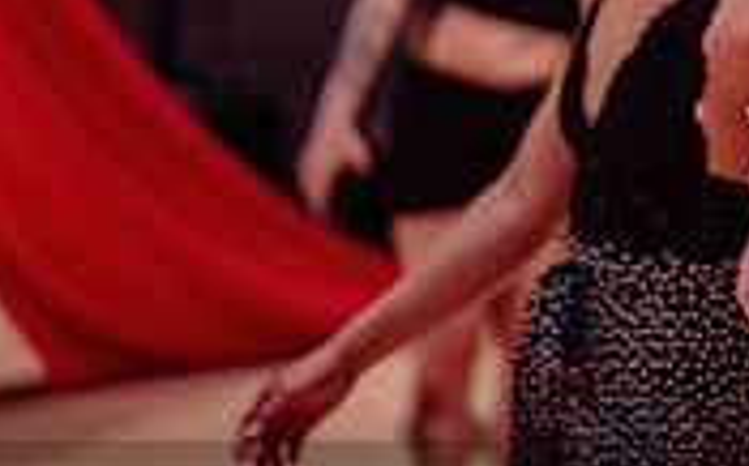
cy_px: -121
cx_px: 923
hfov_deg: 10.7
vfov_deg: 6.7
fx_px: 3936
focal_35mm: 193
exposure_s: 1/200
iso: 1600
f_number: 1.2
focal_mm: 50
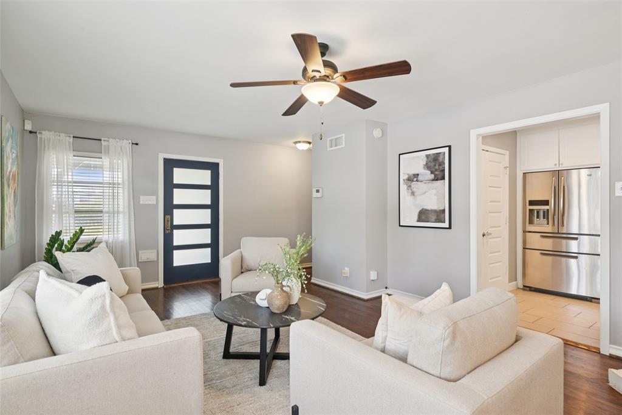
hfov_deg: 88.5
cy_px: 208
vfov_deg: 65.9
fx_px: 320
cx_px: 311
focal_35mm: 18
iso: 400
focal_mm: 18.5
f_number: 8
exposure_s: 1/30
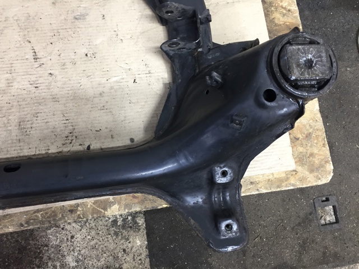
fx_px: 301
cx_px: 180
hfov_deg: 61.7
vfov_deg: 48.2
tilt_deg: -79.3
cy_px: 134
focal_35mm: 29
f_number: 2.2
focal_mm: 4.15
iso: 160
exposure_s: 1/33
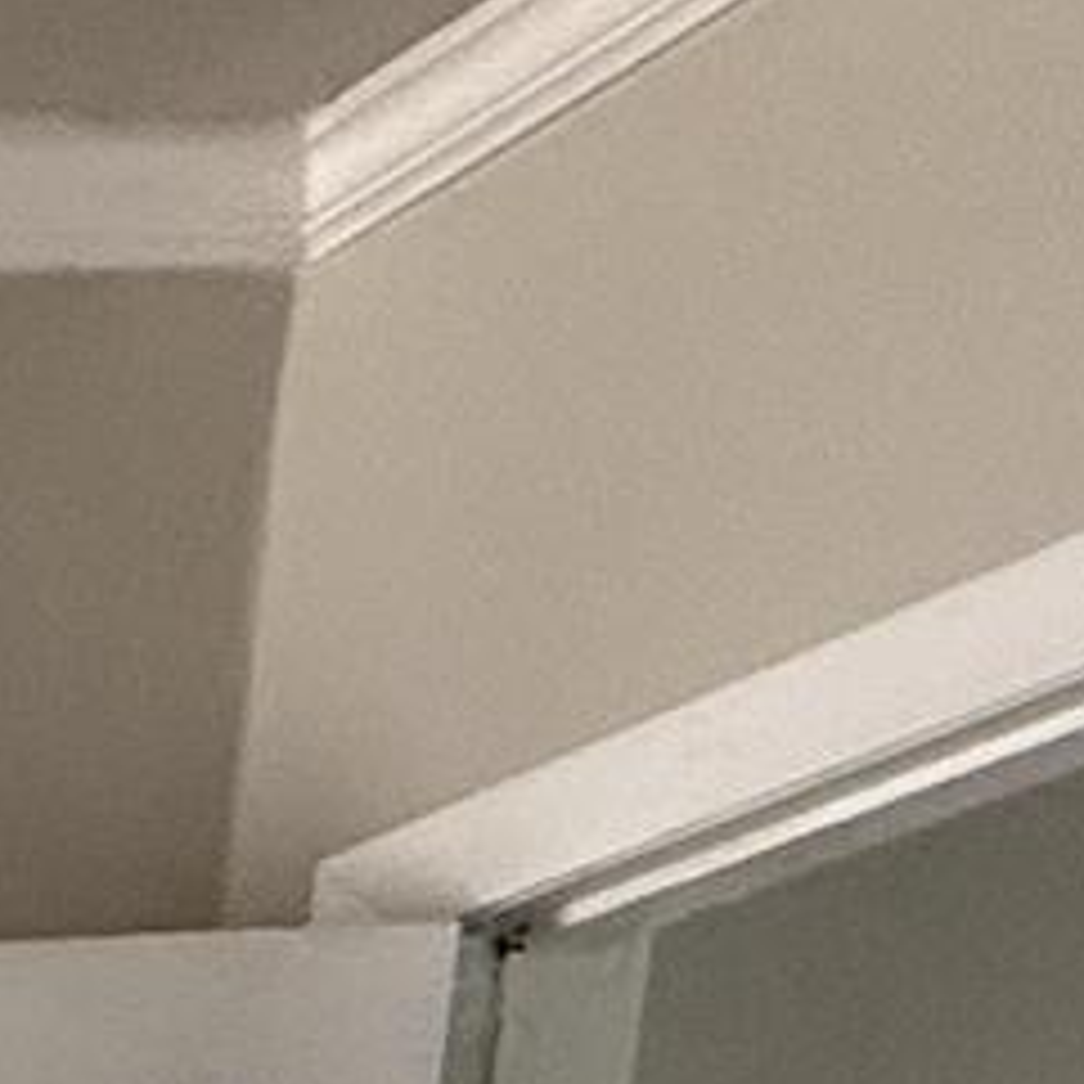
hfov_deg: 9.2
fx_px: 3720
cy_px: 2798
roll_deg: -0.4
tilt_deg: -7.9
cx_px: -2847
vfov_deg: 12.2
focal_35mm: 105
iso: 160
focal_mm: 2.22
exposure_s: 1/99
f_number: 2.2
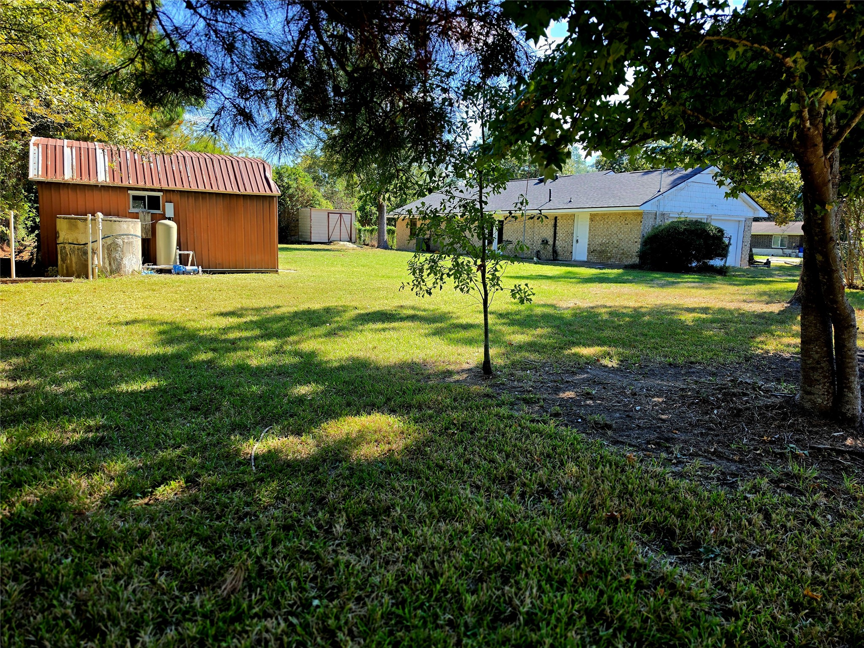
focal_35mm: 23
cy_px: 324
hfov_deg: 73.9
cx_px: 432
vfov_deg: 58.9
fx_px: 574
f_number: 1.4
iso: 64
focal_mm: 6.5
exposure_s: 1/1667
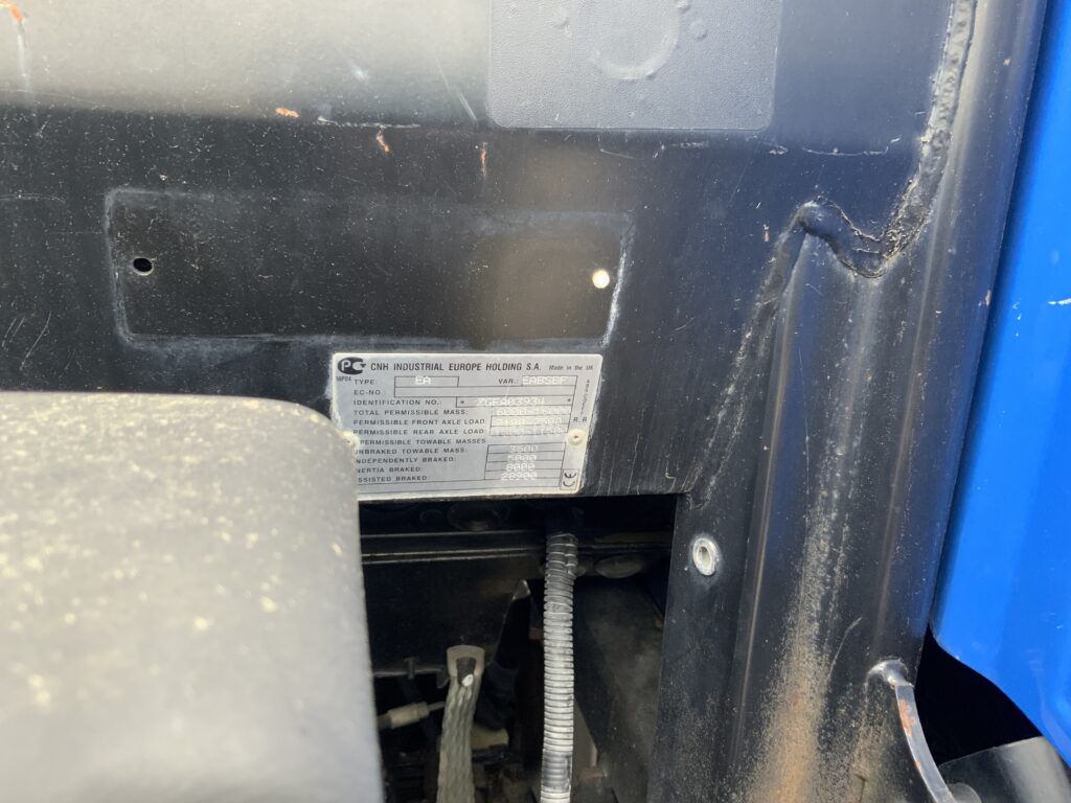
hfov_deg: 61.7
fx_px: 897
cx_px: 536
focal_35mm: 29
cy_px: 402
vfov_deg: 48.2
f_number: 1.8
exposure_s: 1/103
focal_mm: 3
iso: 64
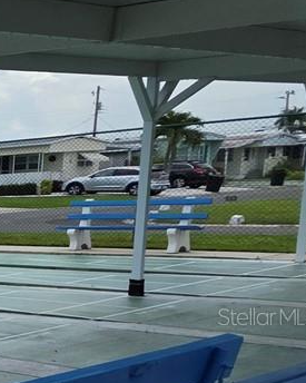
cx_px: -567
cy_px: 316
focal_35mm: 59
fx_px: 668
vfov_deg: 31.0
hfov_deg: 12.2
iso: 40
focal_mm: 2.2
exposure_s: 1/2000
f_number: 1.9
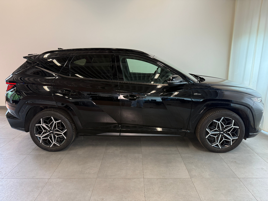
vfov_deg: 56.8
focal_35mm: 24
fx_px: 186
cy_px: 100
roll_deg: +0.5
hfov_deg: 71.6
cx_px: 134
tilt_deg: -13.4
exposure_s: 1/100
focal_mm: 6.76
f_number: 1.78
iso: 200
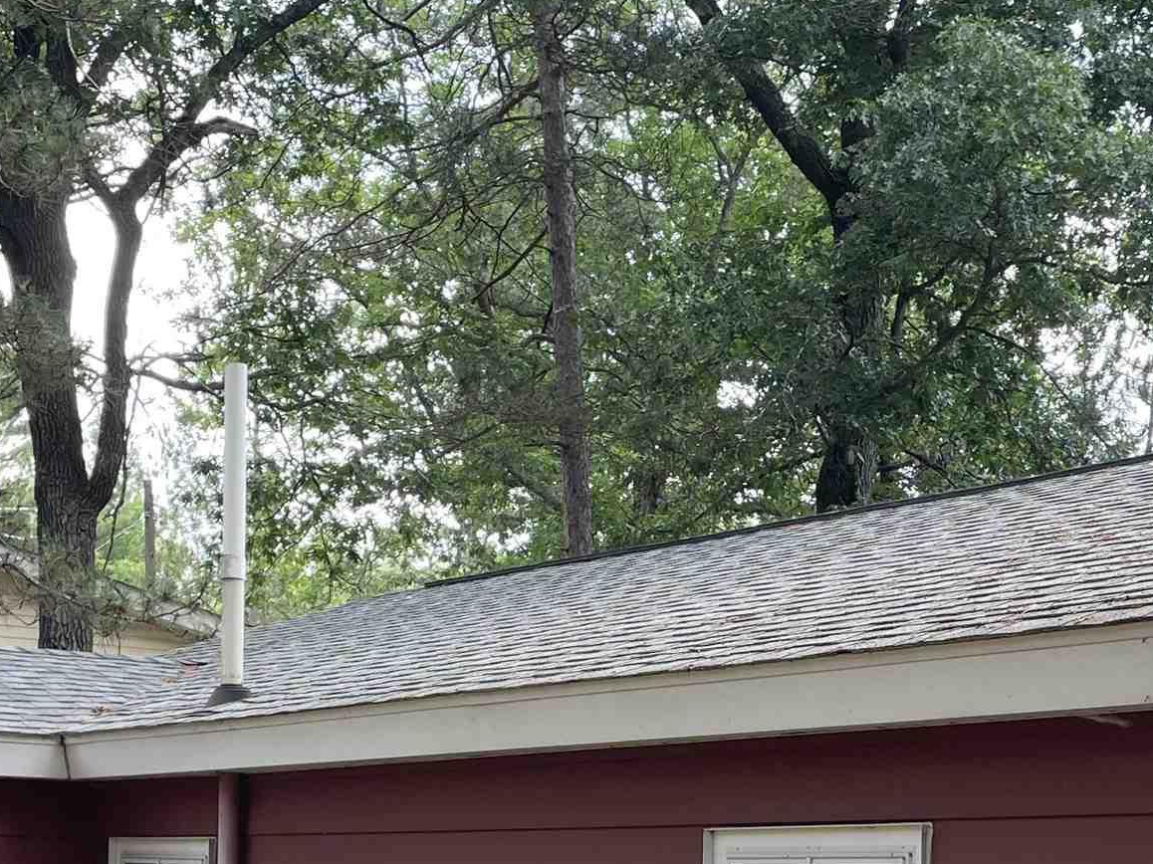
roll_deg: -0.9
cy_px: 885
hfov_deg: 28.2
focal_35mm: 69
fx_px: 2298
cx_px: 591
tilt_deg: -0.9
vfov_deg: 20.5
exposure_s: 1/131
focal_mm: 4.2
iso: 32
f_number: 1.6
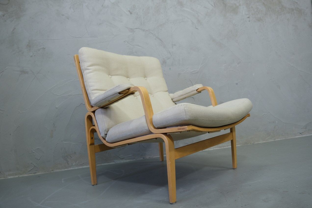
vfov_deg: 45.0
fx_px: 251
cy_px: 104
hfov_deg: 63.7
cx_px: 156
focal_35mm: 29
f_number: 4
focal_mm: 19.2
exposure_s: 1/27
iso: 500
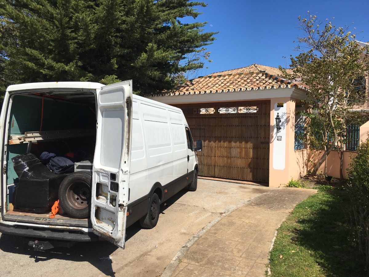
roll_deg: -0.5
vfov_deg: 48.2
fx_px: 309
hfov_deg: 61.7
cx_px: 184
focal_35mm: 29
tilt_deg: -1.3
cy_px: 138
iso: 25
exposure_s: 1/2481
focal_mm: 4.15
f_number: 2.2
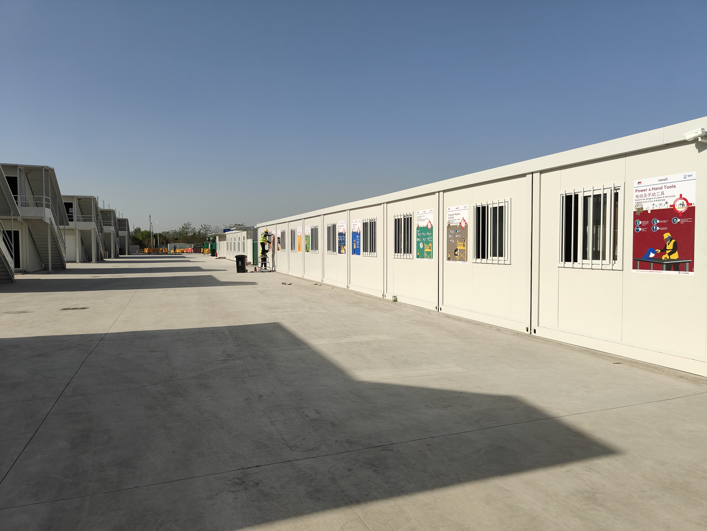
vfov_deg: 56.8
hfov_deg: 71.6
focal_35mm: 24
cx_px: 354
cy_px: 266
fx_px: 490
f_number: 1.8
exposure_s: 1/3401
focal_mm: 5.59
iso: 64
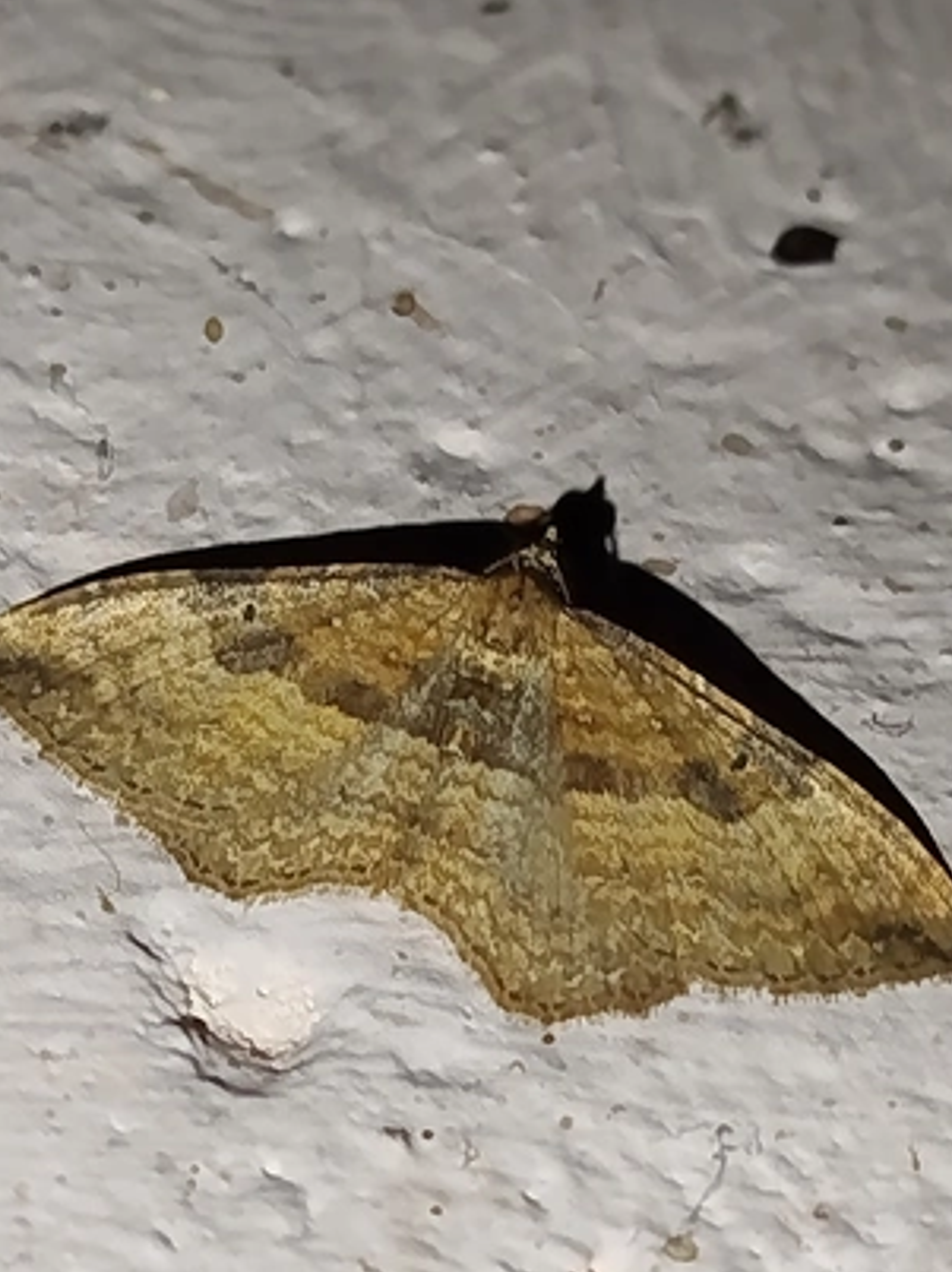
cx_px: 440
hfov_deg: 11.5
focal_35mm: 129
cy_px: 696
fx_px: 4735
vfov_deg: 15.3
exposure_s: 1/50
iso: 100
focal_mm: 5.31
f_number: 1.7
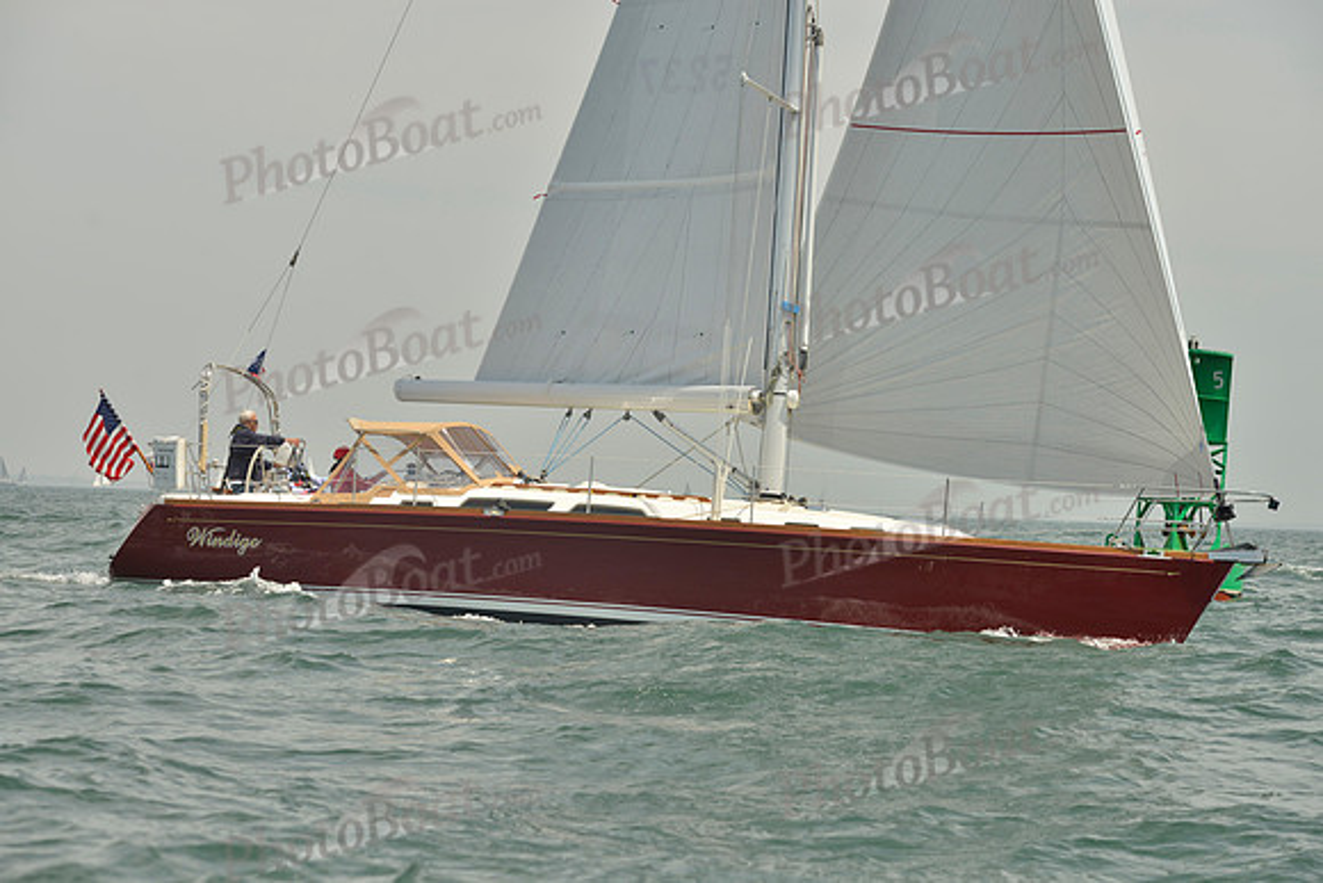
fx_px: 3676
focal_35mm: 100
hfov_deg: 20.4
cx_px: 662
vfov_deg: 13.7
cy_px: 442
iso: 200
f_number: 7.1
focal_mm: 100
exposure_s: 1/1250
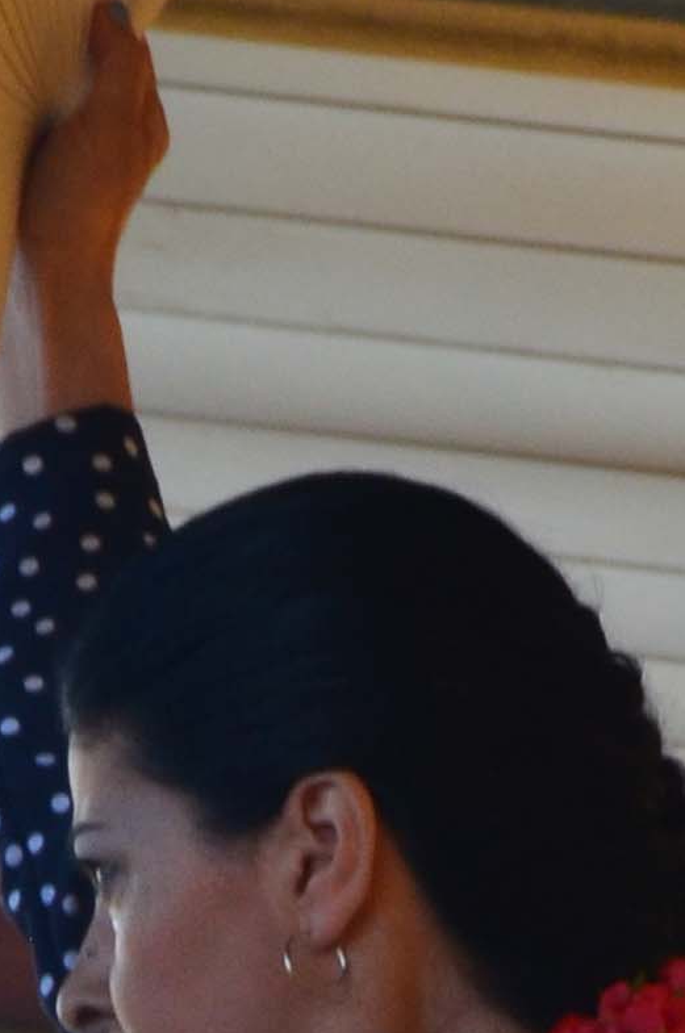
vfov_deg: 5.0
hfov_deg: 3.5
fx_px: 11318
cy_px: 2701
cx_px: 394
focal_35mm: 395
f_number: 9
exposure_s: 1/125
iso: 400
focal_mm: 42
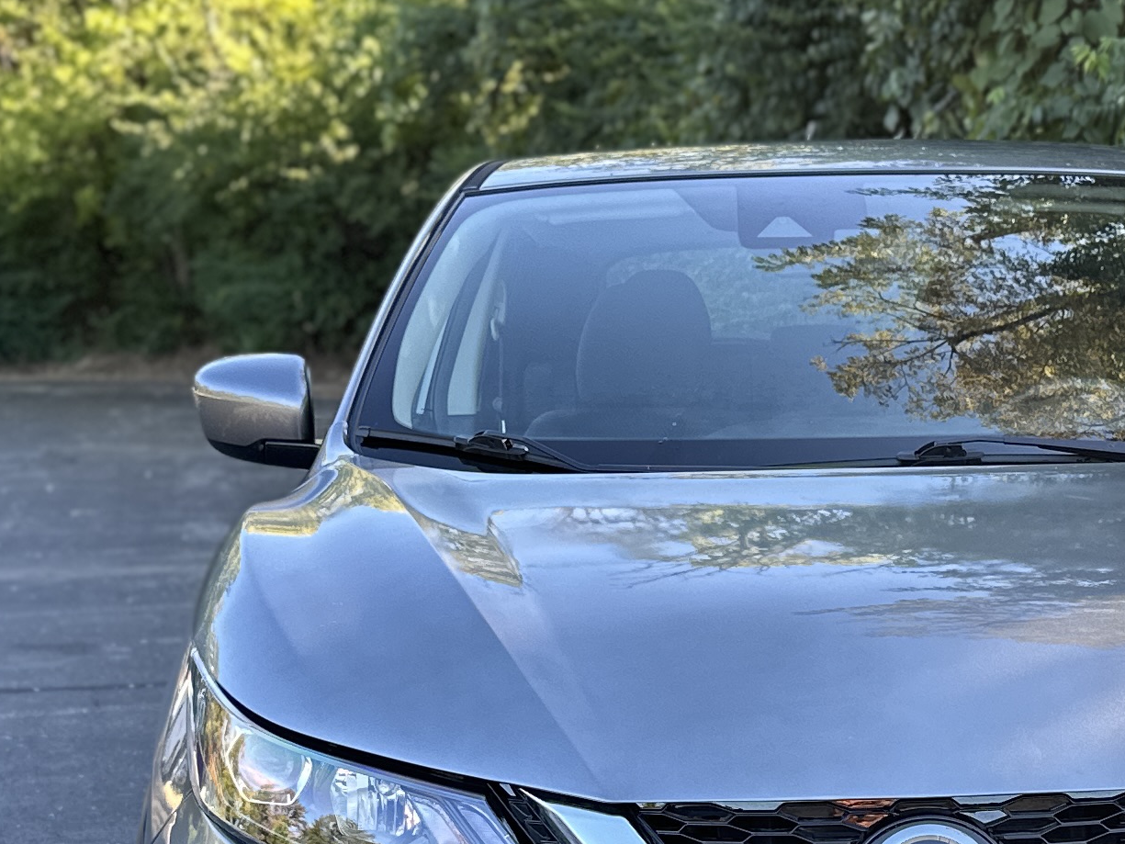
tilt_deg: -13.0
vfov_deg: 18.2
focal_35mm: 79
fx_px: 2568
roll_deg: -0.1
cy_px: 838
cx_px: 856
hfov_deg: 24.4
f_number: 1.78
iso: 64
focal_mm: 6.86
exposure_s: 1/167
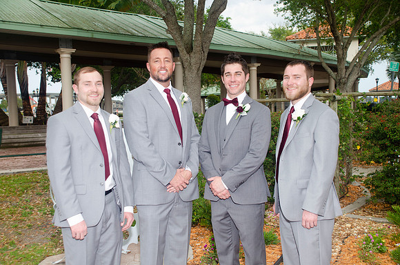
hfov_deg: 41.2
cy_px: 132
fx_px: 532
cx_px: 200
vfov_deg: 27.9
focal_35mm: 48
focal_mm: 32
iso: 100
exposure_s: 1/250
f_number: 5.6
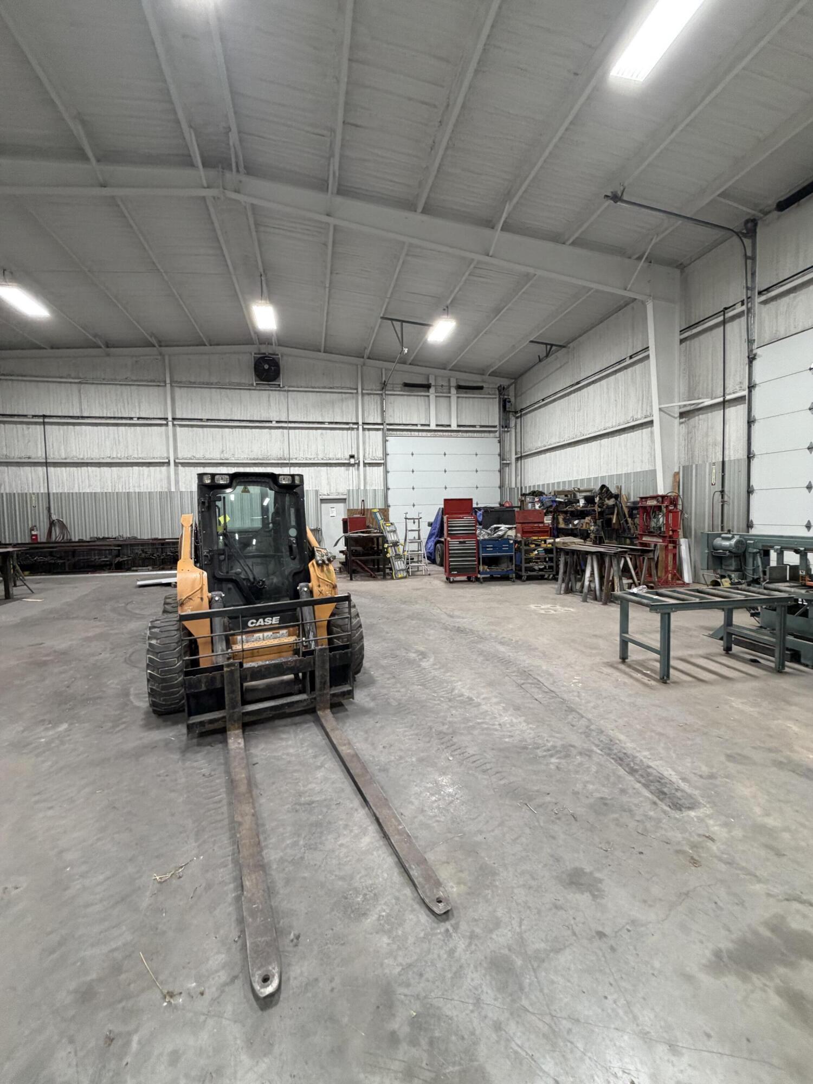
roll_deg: +1.2
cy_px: 542
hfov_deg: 85.7
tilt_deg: -2.6
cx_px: 406
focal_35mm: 14
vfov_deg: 102.1
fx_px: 438
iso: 320
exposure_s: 1/120
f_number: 2.2
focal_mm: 2.22
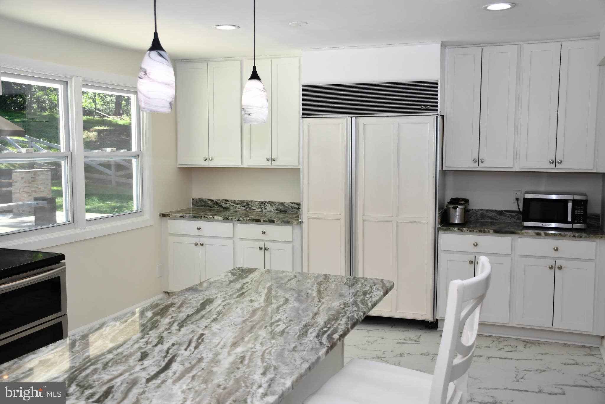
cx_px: 302
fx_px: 605
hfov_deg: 53.1
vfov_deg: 36.9
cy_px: 202
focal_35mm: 36
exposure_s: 1/100
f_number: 5
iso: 200
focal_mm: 24
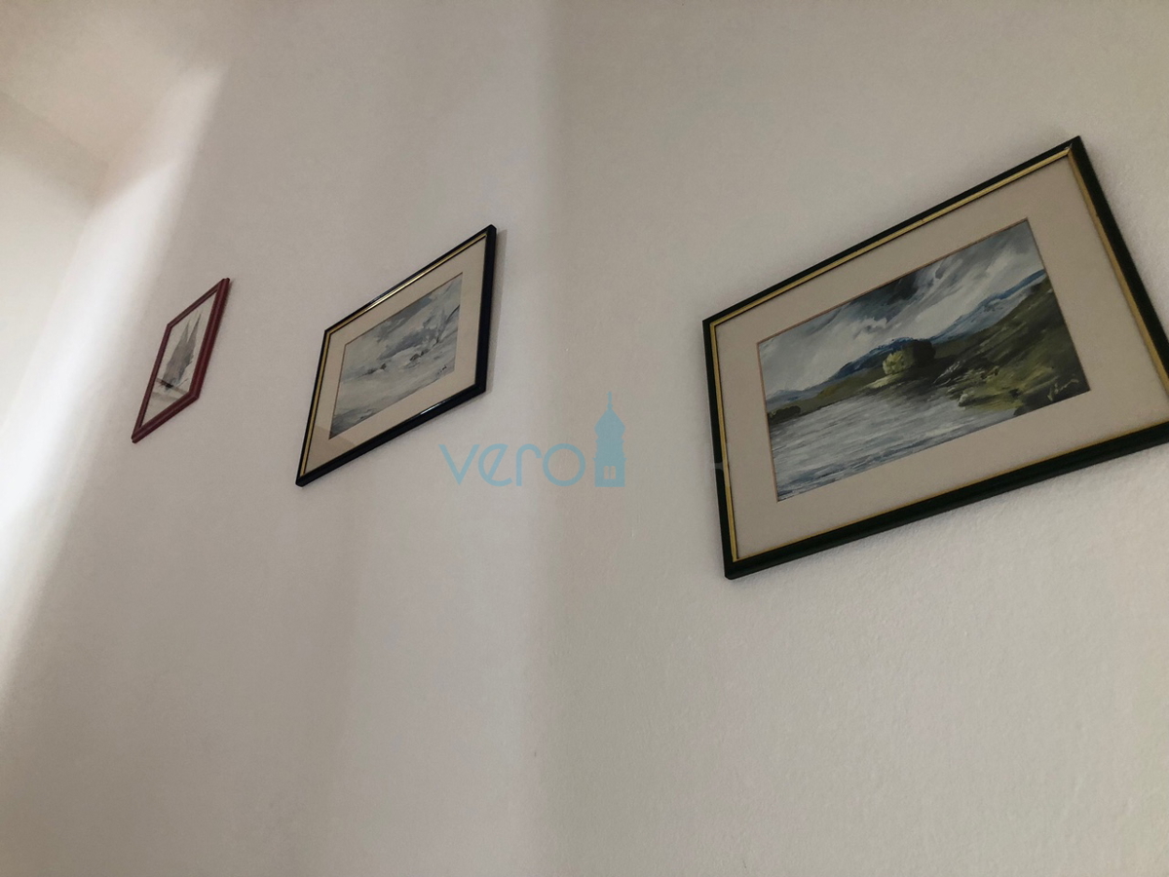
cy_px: 438
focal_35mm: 28
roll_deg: -0.3
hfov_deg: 63.4
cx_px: 584
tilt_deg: +35.8
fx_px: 946
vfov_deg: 49.7
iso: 40
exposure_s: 1/30
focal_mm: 3.99
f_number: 1.8
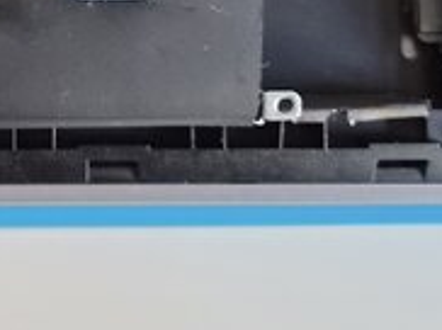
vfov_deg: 18.2
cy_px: -109
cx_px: -29
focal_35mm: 75
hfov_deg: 24.5
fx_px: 956
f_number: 1.8
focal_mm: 5.4
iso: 640
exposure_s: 1/100
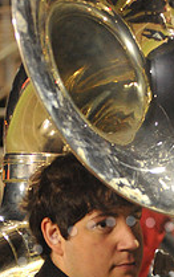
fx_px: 1711
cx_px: 128
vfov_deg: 9.1
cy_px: 375
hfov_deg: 5.8
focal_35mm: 226
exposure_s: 1/200
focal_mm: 80
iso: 6400
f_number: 4
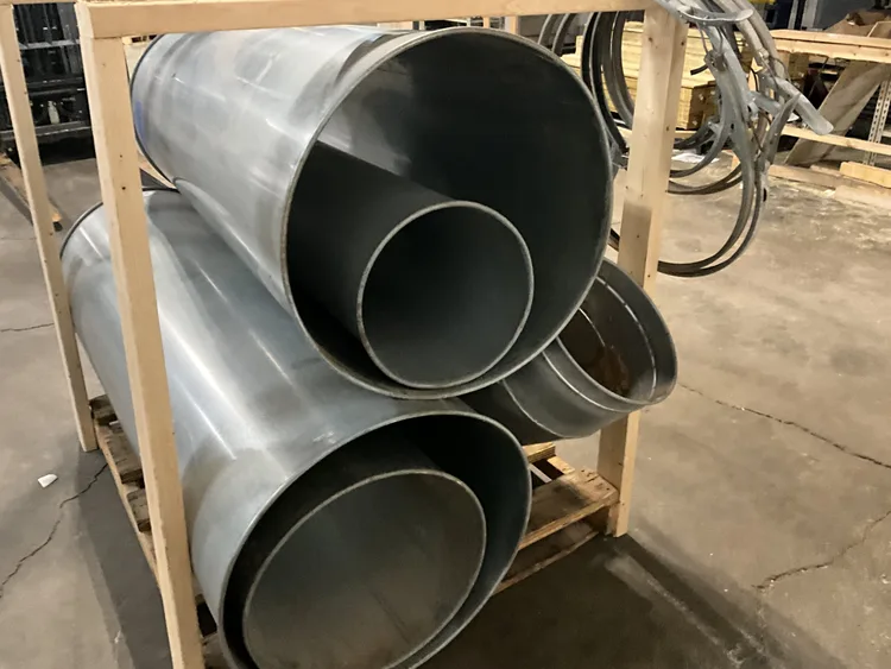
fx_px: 747
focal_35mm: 29
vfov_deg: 48.3
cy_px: 334
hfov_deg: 61.6
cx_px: 446
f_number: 1.8
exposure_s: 1/30
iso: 640
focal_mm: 3
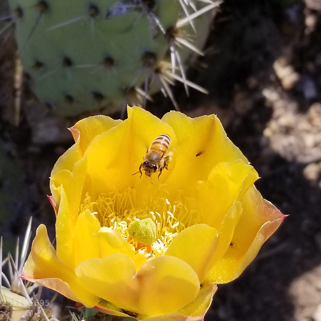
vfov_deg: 52.5
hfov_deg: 52.1
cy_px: 162
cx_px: 125
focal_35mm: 31
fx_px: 325
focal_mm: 4.25
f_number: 1.7
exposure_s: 1/1689
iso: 50
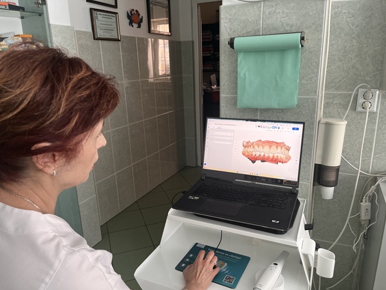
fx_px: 290
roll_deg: +1.4
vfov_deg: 53.1
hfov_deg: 67.3
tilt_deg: -14.8
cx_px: 193
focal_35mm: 26
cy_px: 145
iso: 125
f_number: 1.6
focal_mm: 5.1
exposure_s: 1/121
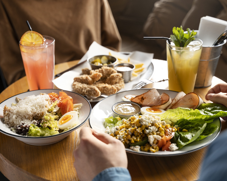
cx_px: 110
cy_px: 90
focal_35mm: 55
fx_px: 370
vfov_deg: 27.6
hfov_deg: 34.1
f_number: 3.5
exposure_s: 1/160
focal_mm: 48
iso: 500
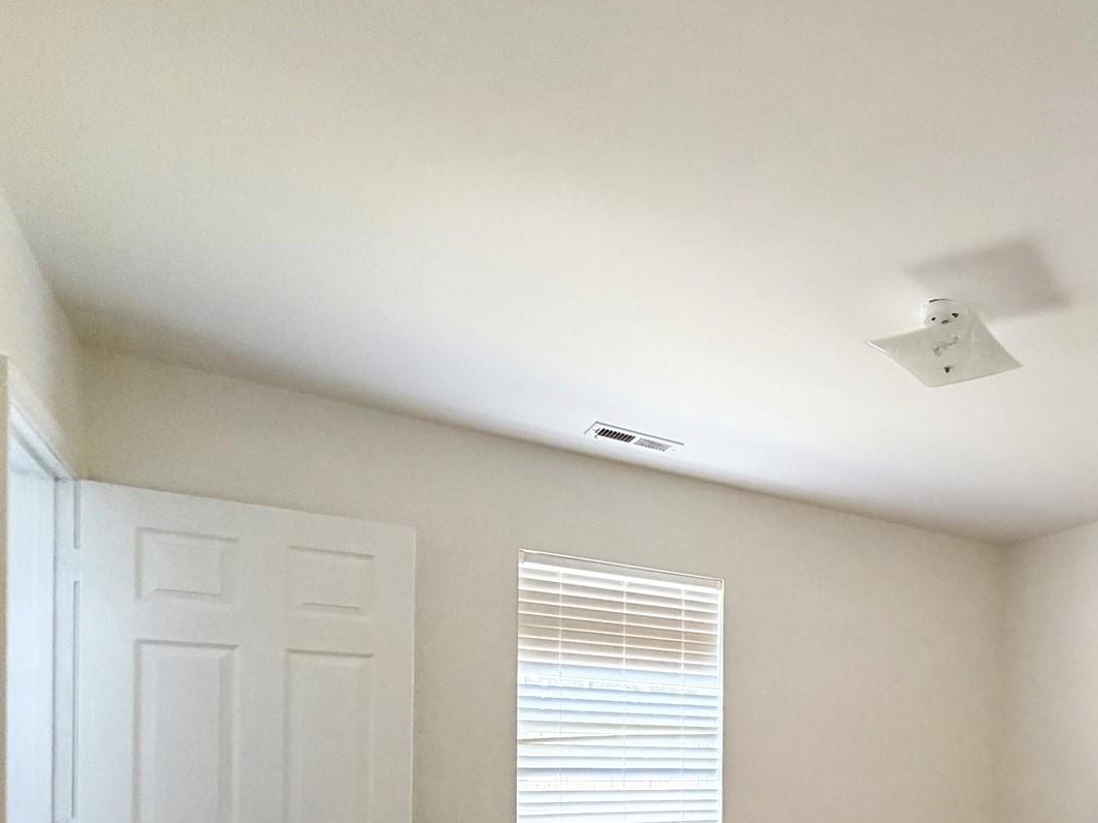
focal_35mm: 27
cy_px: 752
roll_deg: -1.0
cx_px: 982
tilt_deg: +0.1
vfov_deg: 46.0
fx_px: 856
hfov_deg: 56.6
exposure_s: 1/60
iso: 400
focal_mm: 2.22
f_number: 2.2
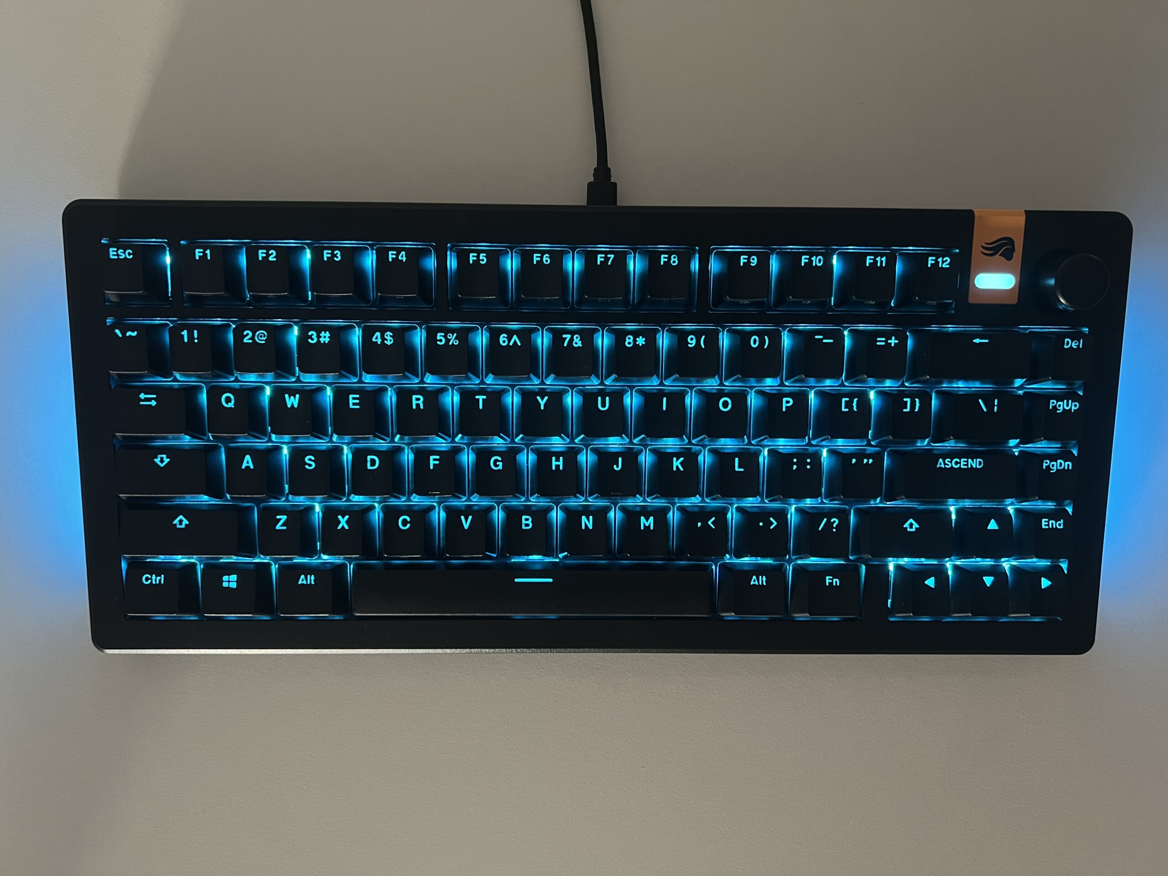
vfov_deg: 53.1
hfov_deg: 67.3
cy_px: 438
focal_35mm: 26
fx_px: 877
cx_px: 584
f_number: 1.5
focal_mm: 5.7
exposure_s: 1/37
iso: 640
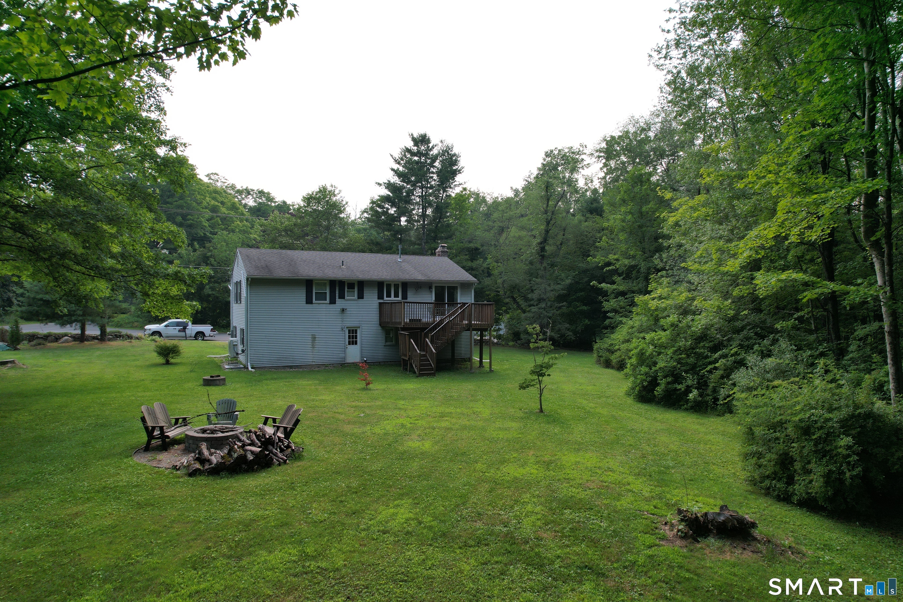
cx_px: 452
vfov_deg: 57.2
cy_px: 301
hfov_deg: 78.6
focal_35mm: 22
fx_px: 552
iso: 110
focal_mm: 8.38
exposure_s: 1/1000
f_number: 2.8
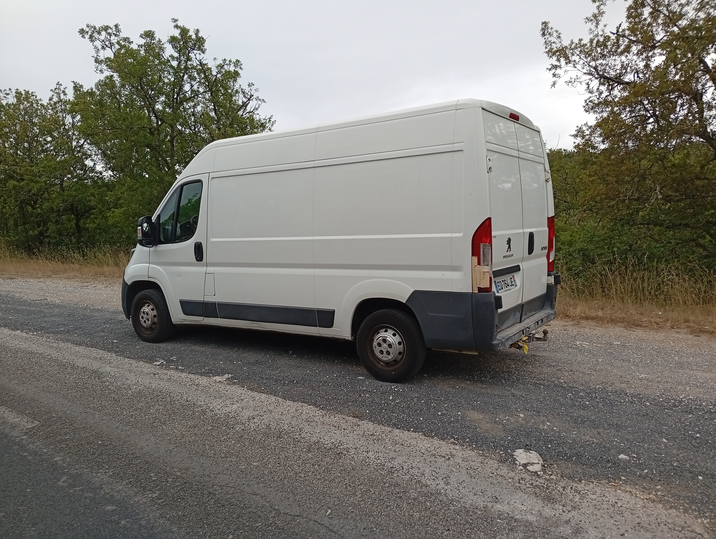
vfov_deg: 51.5
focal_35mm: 27
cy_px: 270
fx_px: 559
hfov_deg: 65.2
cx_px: 358
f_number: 1.8
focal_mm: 3.98
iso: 59
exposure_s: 1/100
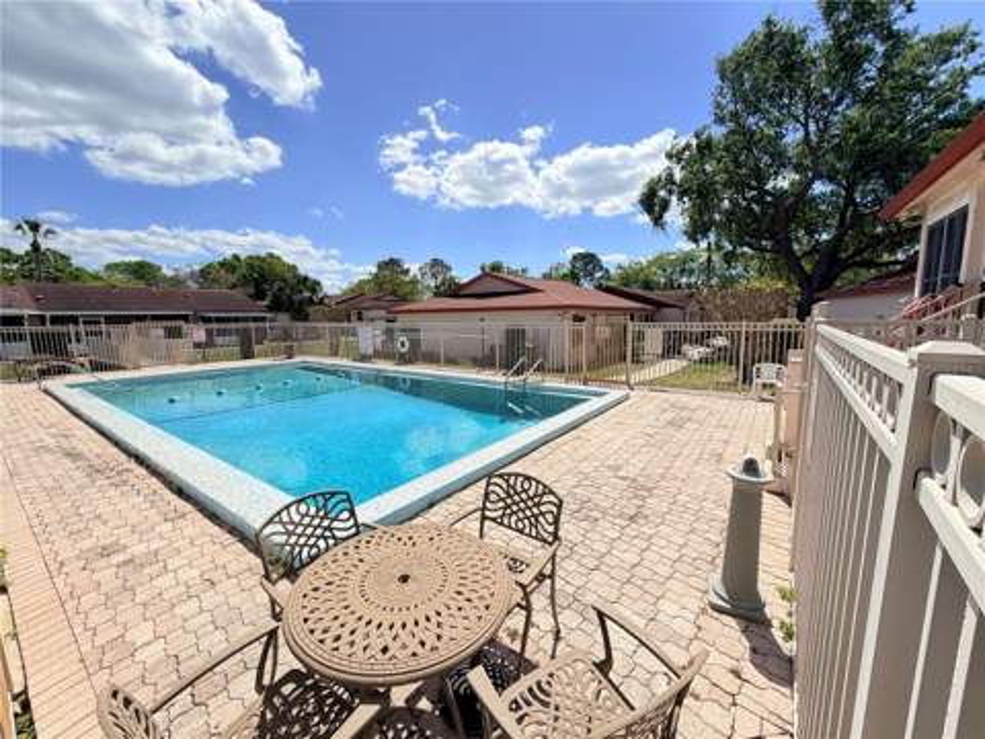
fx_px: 398
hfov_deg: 102.1
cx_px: 492
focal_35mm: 14
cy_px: 370
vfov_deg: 85.7
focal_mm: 2.22
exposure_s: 1/864
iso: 25
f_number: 2.2
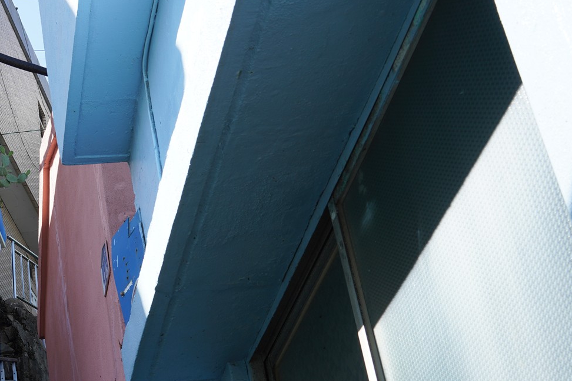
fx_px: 1144
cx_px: -15
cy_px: 263
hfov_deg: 26.4
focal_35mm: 72
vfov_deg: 18.9
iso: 200
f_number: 10
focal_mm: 35
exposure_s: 1/125
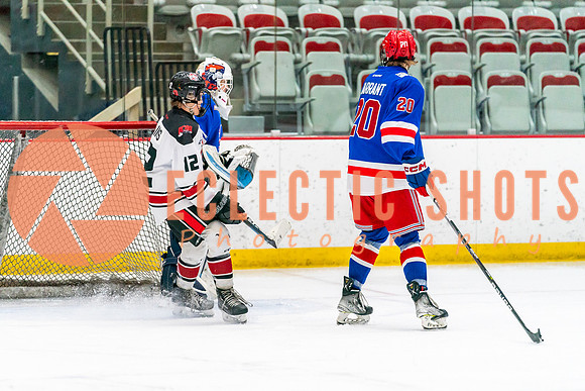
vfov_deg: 5.2
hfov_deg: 7.8
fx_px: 4271
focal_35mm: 263
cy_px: 217
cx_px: 201
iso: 3200
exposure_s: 1/1250
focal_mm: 200
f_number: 2.8
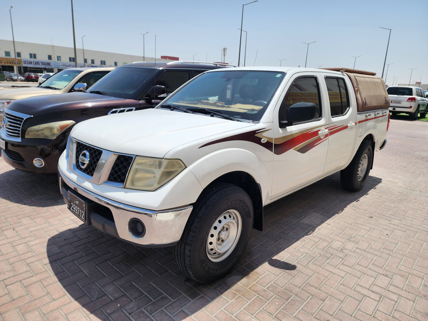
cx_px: 214
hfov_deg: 73.9
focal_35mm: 23
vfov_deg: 58.9
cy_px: 160
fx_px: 284
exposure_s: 1/2145
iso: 12
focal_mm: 6.4
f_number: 1.8
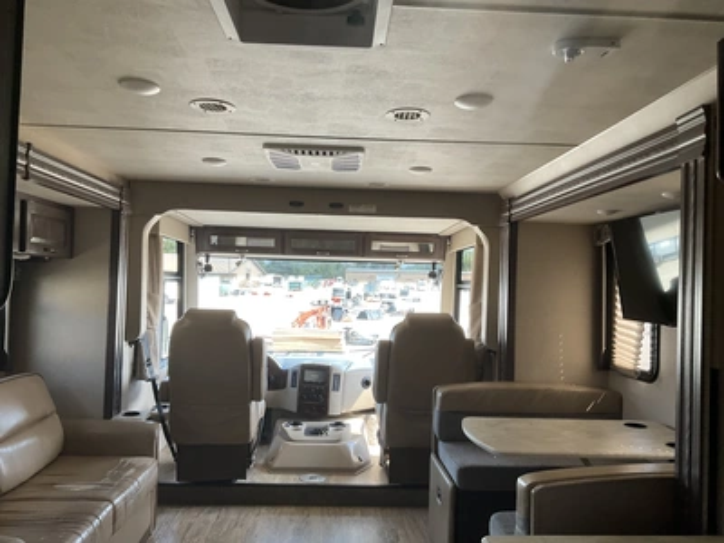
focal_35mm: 29
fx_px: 607
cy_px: 272
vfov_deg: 48.2
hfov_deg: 61.7
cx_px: 362
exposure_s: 1/122
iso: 64
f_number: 1.8
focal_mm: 3
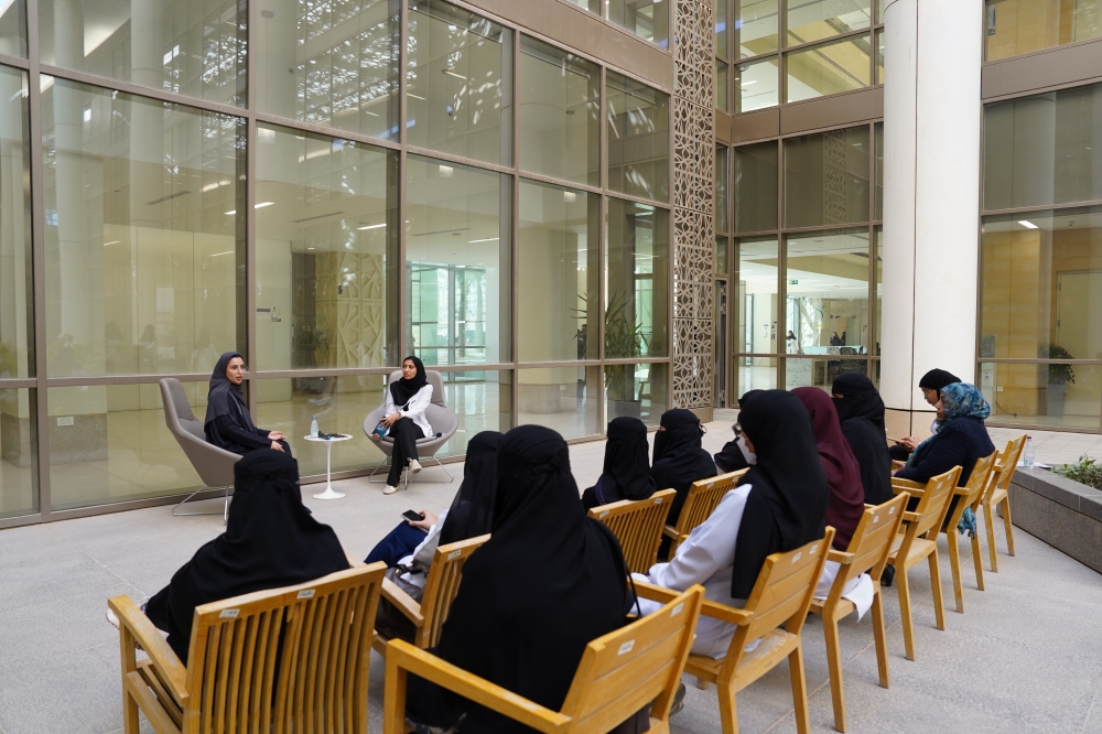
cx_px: 551
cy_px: 367
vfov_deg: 53.1
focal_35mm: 24
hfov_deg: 73.8
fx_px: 734
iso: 640
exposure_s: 1/160
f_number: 4
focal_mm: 24
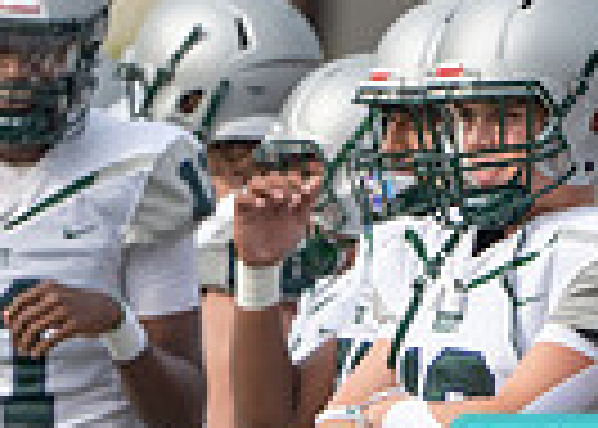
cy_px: 631
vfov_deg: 0.8
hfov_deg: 1.1
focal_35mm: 1843
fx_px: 31301
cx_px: 400
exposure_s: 1/1250
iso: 320
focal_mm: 400
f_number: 5.6
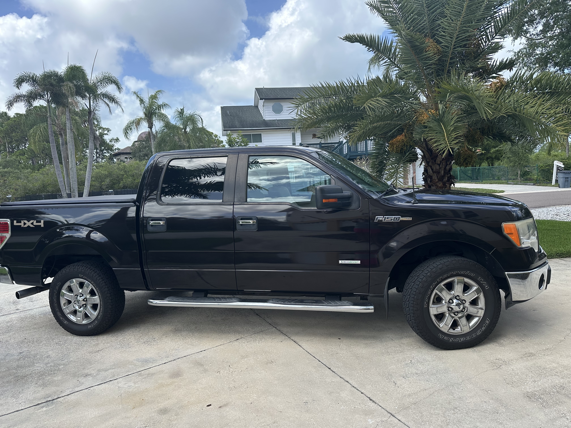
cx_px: 286
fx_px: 396
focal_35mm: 24
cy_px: 214
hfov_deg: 71.6
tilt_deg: -5.1
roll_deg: +3.4
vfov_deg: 56.8
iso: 80
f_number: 1.78
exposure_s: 1/1779
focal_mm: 6.86
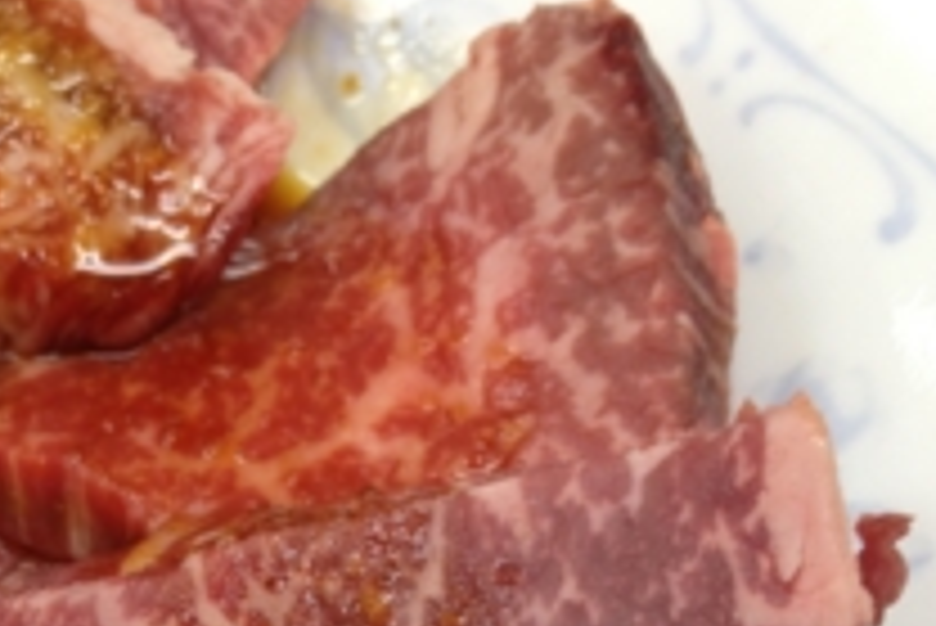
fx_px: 1821
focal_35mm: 70
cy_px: 820
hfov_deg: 28.6
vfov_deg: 18.1
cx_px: 315
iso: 64
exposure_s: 1/30
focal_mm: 4.28
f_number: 2.4
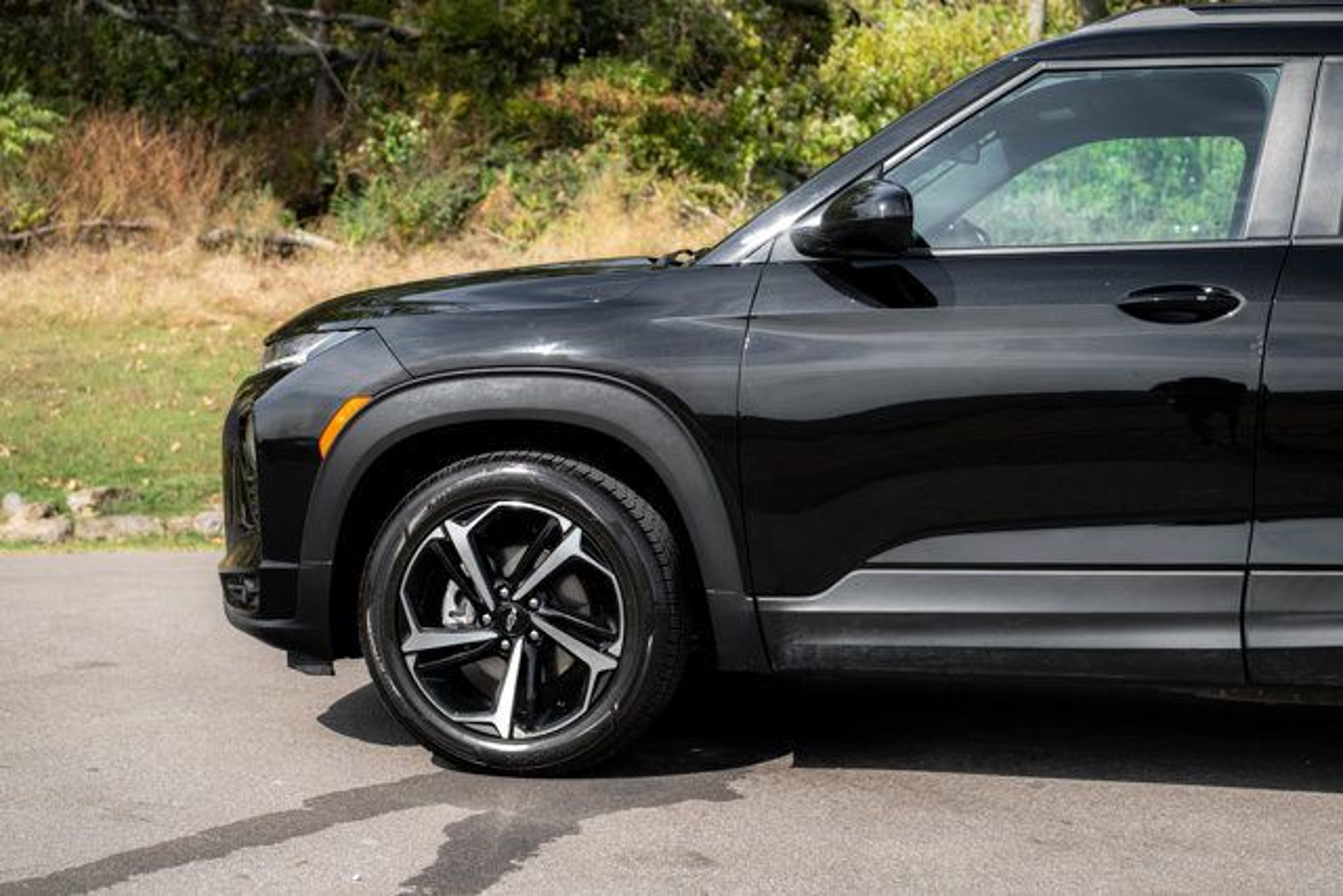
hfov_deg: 33.4
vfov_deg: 22.6
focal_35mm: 60
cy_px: 448
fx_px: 2239
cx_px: 672
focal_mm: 60
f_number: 5
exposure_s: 1/1250
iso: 640
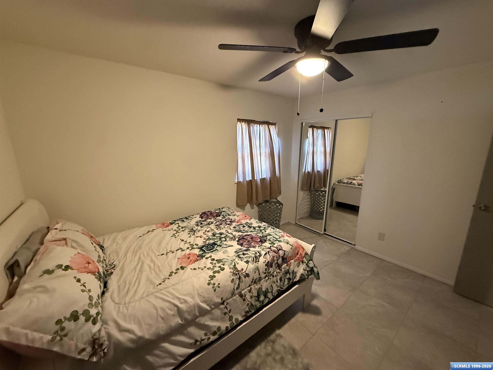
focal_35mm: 14
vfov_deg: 85.7
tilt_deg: -10.2
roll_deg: -1.0
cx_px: 246
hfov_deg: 102.1
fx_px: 199
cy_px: 185
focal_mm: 2.22
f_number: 2.2
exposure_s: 1/60
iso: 800
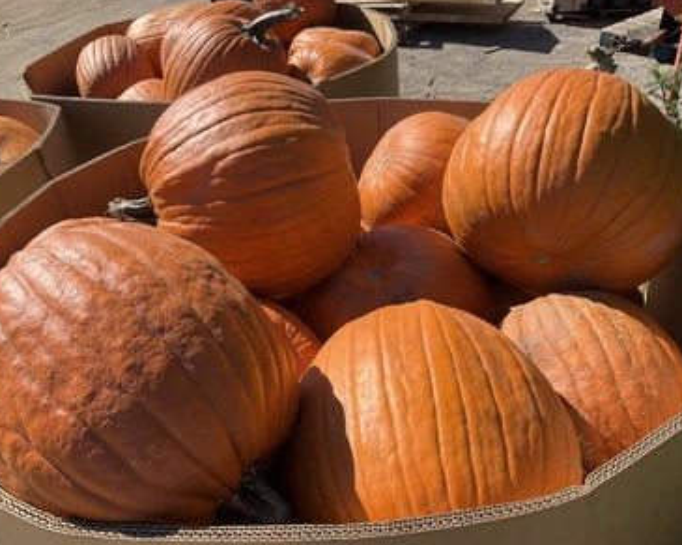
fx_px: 626
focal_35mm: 31
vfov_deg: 47.1
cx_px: 346
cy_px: 274
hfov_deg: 57.2
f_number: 1.8
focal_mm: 3
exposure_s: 1/1250
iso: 25
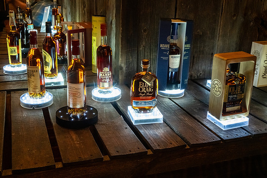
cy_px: 89
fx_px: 312
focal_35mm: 42
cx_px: 134
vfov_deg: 31.9
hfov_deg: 46.4
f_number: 11
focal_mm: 42
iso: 6400
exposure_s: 1/40
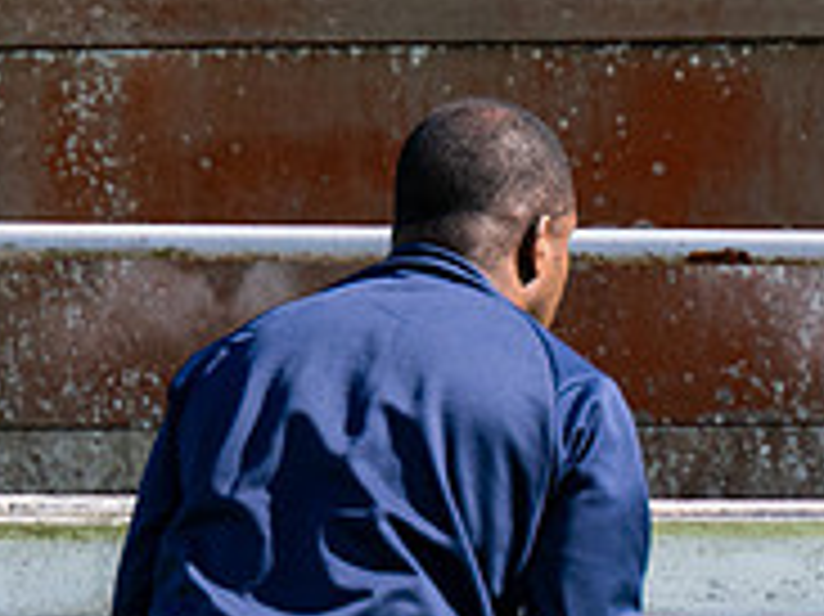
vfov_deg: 1.7
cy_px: 644
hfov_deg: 2.3
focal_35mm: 860
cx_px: 963
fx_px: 20458
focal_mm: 135
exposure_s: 1/2000
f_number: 4
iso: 400
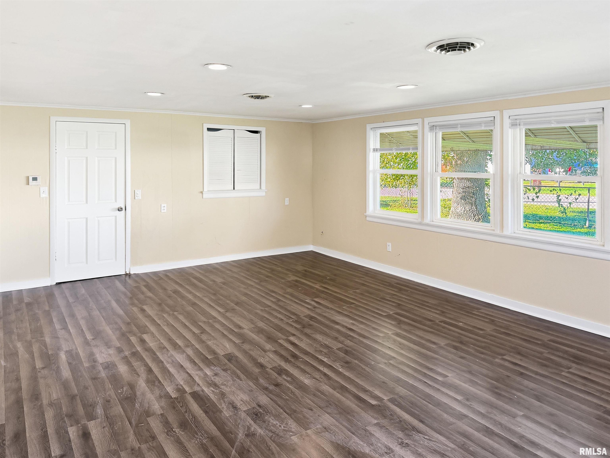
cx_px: 305
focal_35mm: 24
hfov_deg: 71.6
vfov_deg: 56.8
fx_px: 423
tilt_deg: -9.6
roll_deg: +0.3
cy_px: 229
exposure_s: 1/173
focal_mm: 6.8
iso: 200
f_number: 1.8
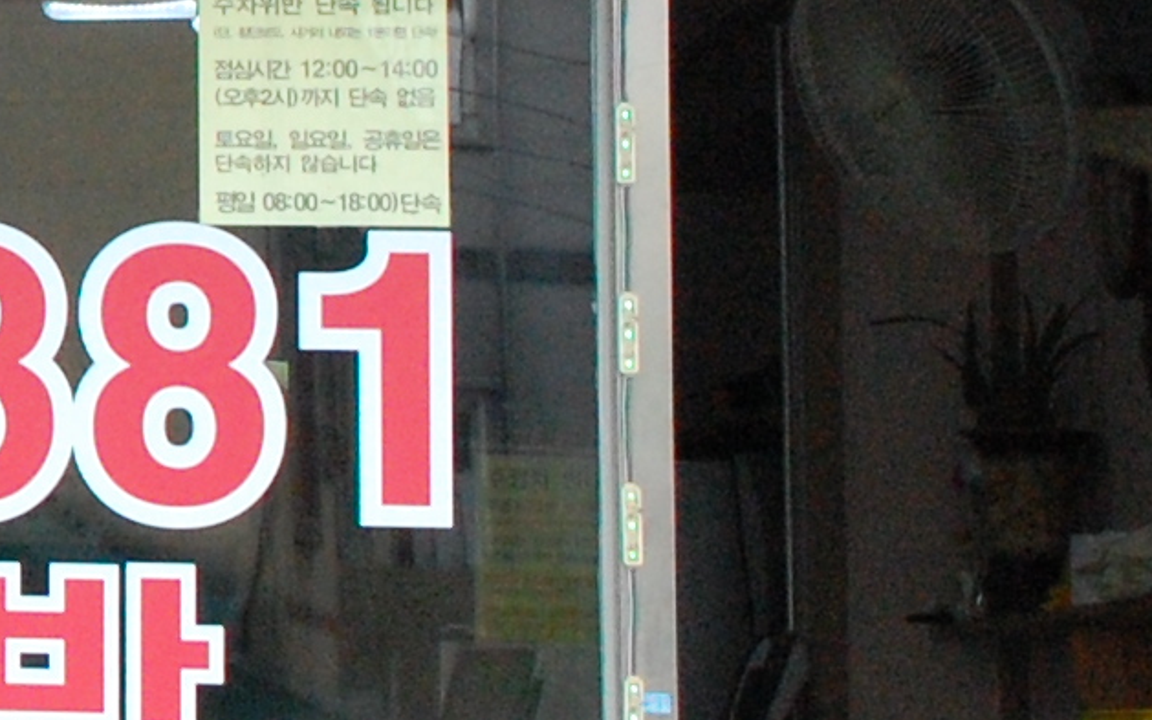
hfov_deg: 8.9
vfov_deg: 5.8
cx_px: -943
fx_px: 7108
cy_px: -117
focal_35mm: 226
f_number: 13
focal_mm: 31
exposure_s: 1/500
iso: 1600
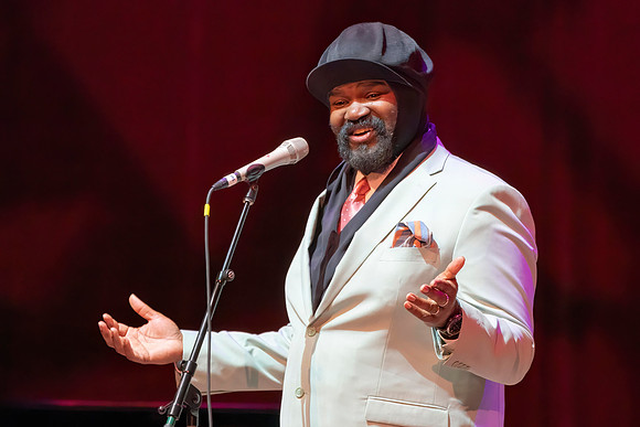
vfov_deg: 2.6
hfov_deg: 3.9
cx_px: 384
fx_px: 9412
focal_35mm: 529
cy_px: 292
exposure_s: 1/320
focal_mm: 348
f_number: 5.6
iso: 5000
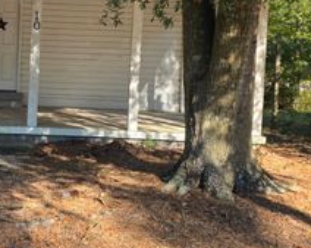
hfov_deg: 33.5
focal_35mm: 53
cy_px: 74
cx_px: 31
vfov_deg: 28.3
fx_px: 487
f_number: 1.7
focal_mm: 6.3
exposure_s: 1/359
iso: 25
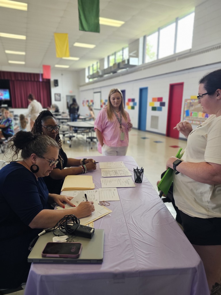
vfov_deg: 73.9
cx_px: 110
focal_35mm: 23
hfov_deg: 58.9
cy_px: 148
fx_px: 196
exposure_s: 1/120
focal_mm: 6.3
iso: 160
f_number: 1.7
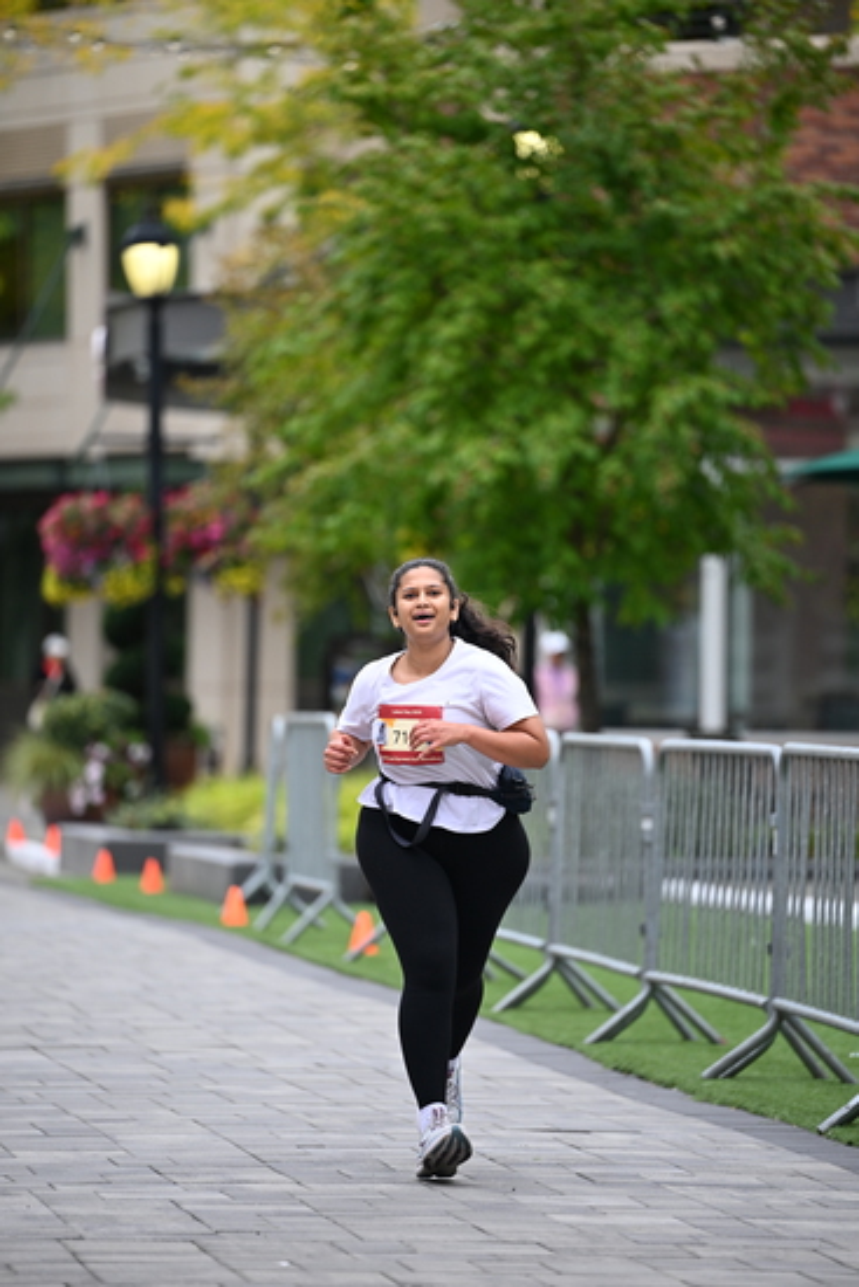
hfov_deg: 6.9
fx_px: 7153
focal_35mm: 200
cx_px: 430
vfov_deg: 10.3
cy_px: 644
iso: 400
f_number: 2.8
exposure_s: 1/1250
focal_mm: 200
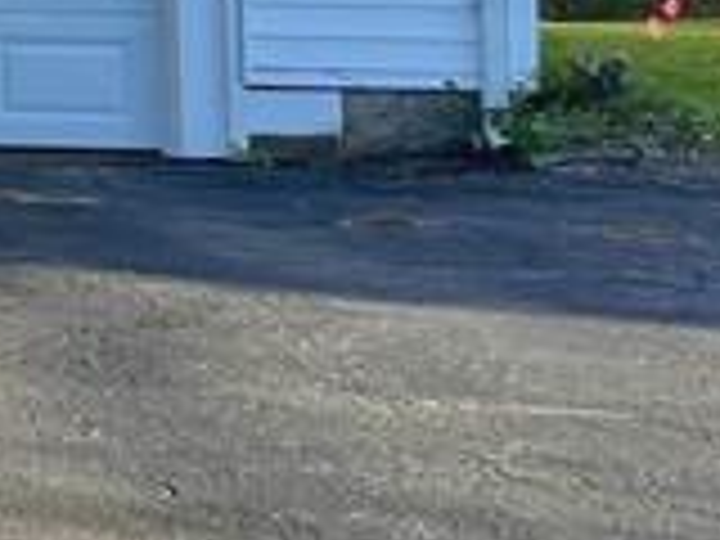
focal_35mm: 166
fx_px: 3453
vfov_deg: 8.6
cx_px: -1485
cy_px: -392
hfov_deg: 9.3
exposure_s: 1/1164
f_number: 1.6
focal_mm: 5.1
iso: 32
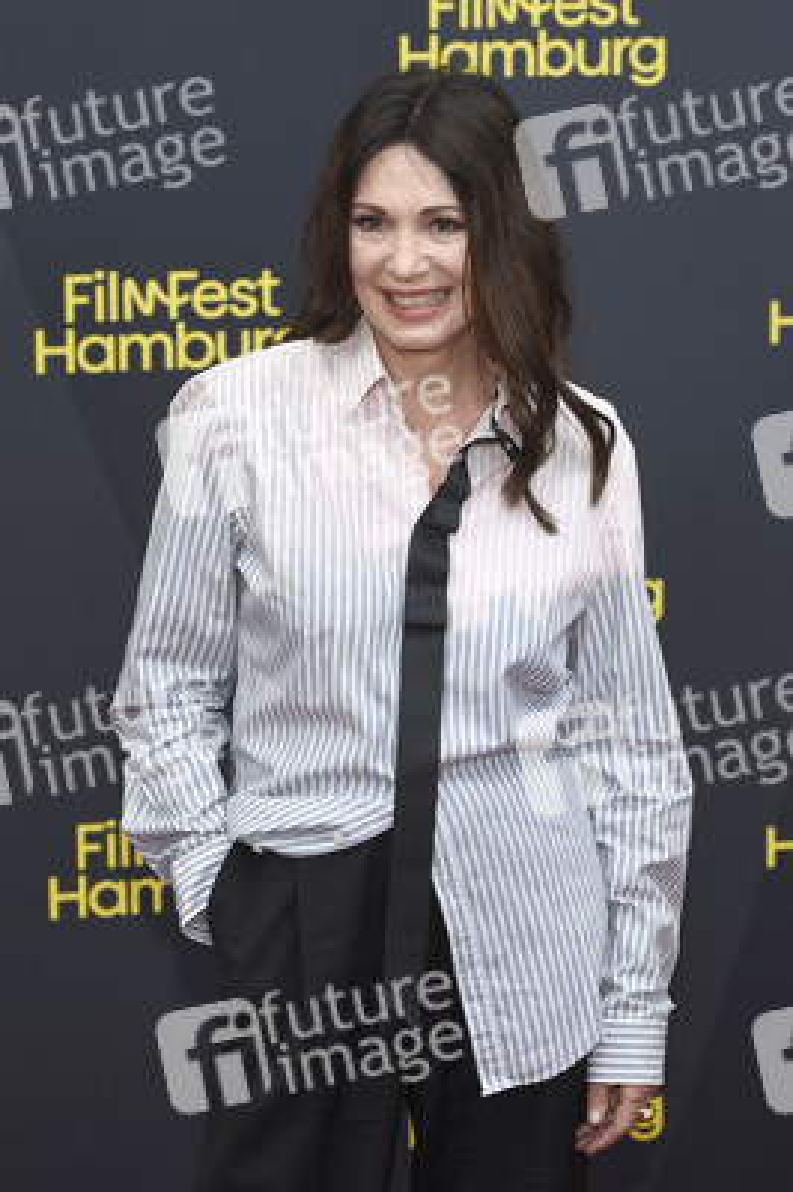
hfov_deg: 13.0
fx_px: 3475
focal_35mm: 105
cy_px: 596
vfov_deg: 19.5
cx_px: 396
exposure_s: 1/500
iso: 400
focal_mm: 70
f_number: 4
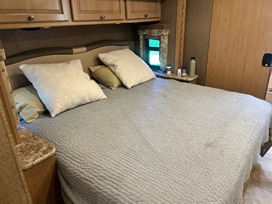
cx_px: 136
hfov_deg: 67.3
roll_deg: +3.7
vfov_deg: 53.1
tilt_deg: -22.3
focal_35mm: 26
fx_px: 204
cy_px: 102
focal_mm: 5.7
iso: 160
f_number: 1.5
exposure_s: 1/60
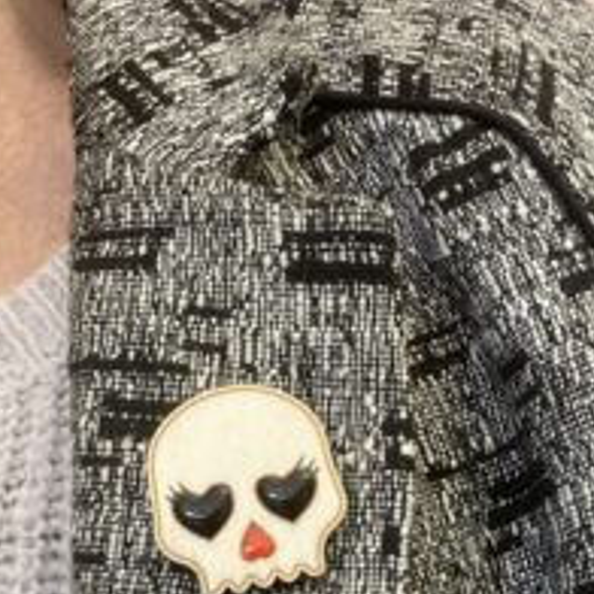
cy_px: 506
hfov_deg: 31.6
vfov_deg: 30.6
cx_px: 261
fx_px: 1048
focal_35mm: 54
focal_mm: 2.71
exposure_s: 1/50
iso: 160
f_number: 2.2
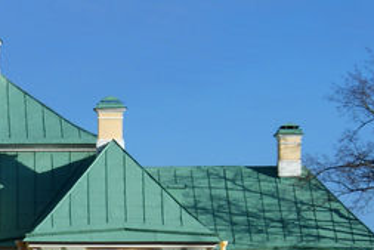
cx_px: -46
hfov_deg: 5.5
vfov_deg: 3.7
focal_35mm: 374
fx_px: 3888
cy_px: 185
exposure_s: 1/160
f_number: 9
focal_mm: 70
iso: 100
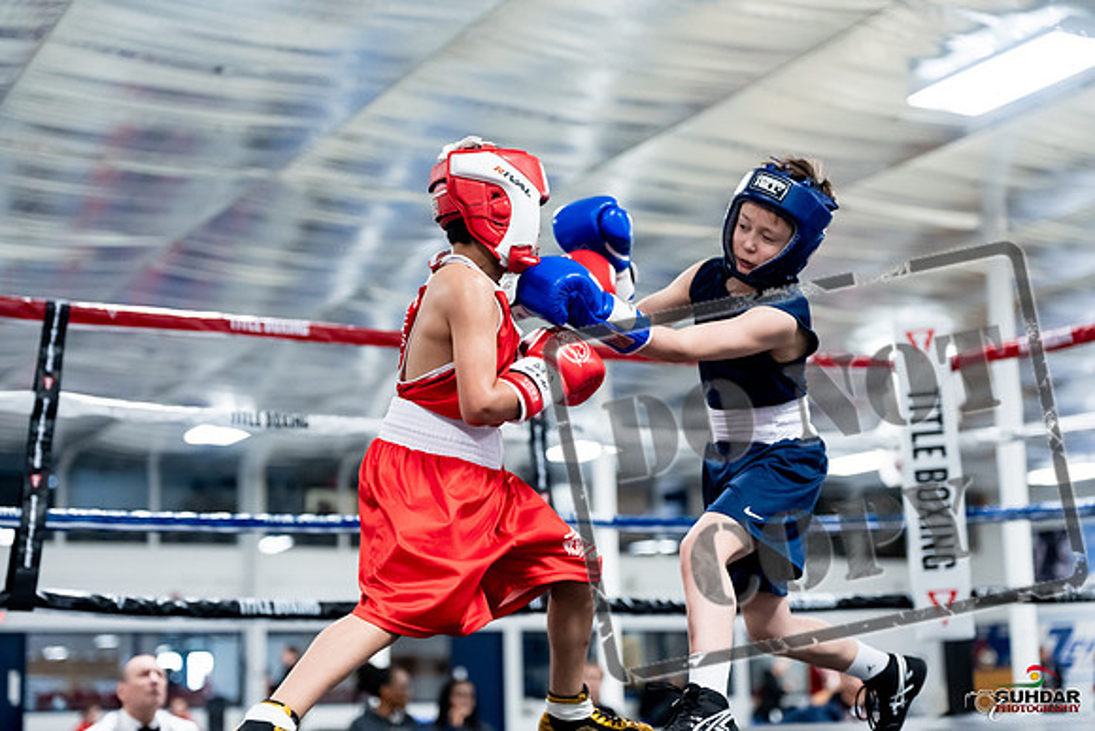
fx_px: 1886
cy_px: 366
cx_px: 548
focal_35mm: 62
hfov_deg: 32.4
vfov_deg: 21.9
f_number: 2
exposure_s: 1/800
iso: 3200
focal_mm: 62
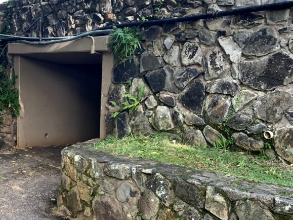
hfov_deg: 39.0
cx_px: 42
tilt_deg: -7.1
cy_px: 118
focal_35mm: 46
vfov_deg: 31.5
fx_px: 389
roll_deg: -3.6
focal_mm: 4.25
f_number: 1.8
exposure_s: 1/121
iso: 50
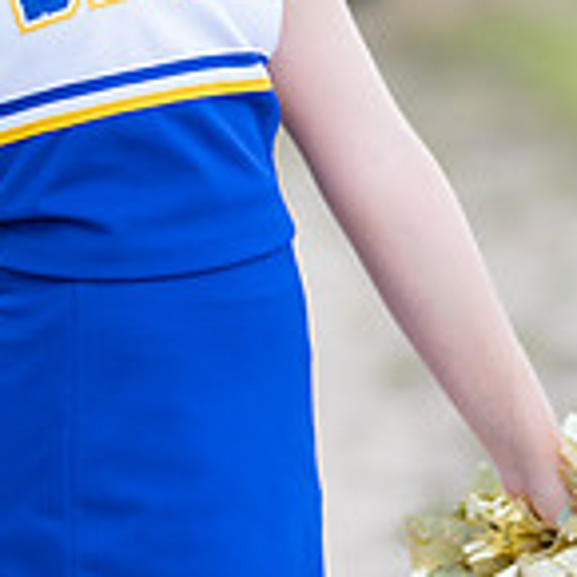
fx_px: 3923
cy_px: 81
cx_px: 149
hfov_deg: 8.4
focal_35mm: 208
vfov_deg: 8.4
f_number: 1.2
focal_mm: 50
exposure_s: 1/800
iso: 100
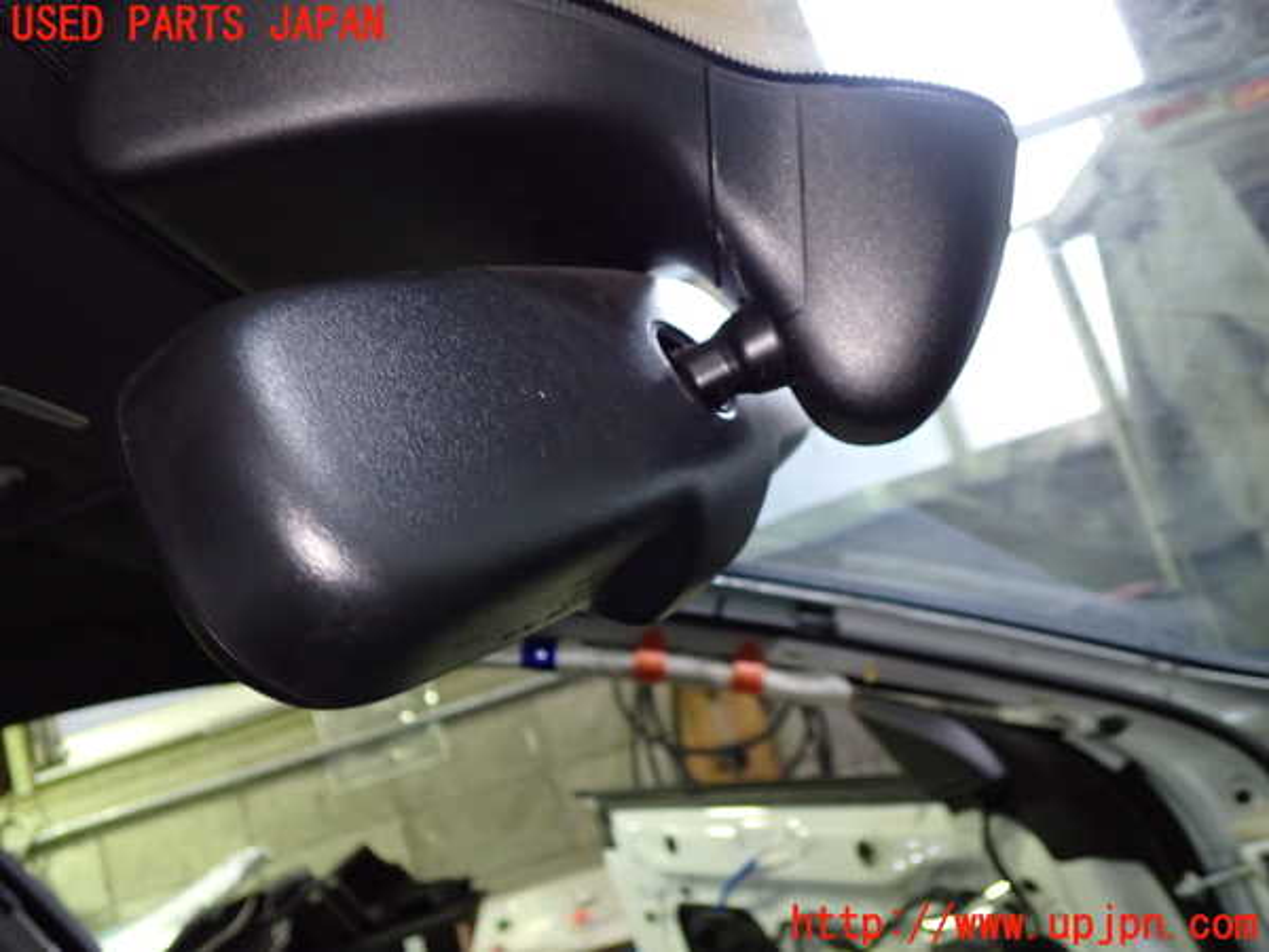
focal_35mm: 30
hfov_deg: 60.0
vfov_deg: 46.8
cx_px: 634
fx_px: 1100
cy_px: 476
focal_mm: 5.4
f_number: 2.3
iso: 500
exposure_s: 1/30
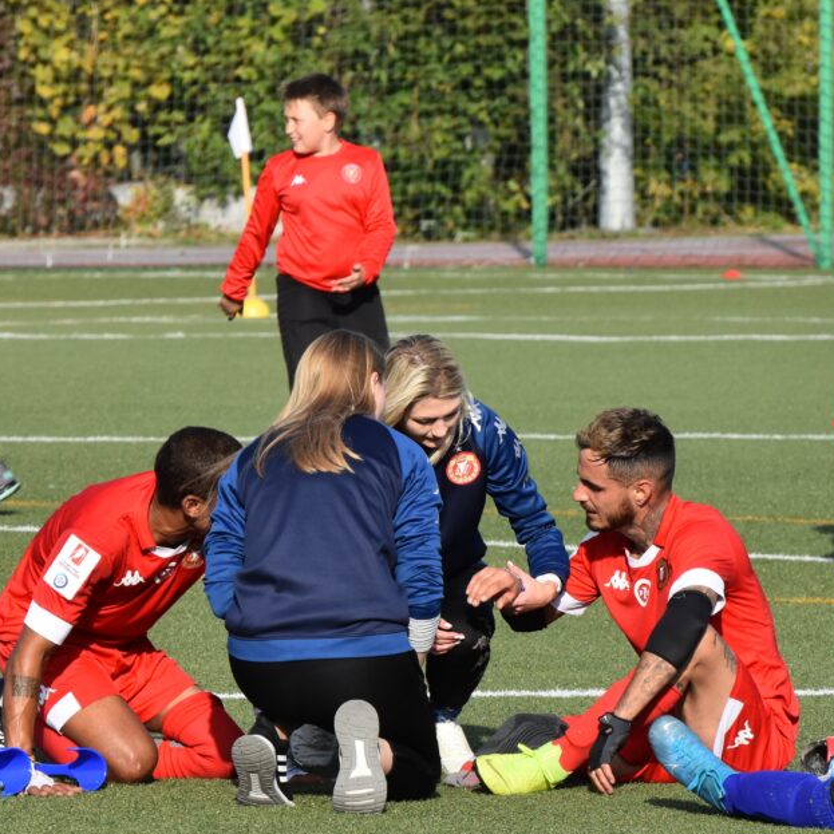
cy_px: 447
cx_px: 537
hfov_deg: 4.9
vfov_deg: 4.9
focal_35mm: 356
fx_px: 9699
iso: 400
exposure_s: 1/1000
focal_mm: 145
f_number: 8
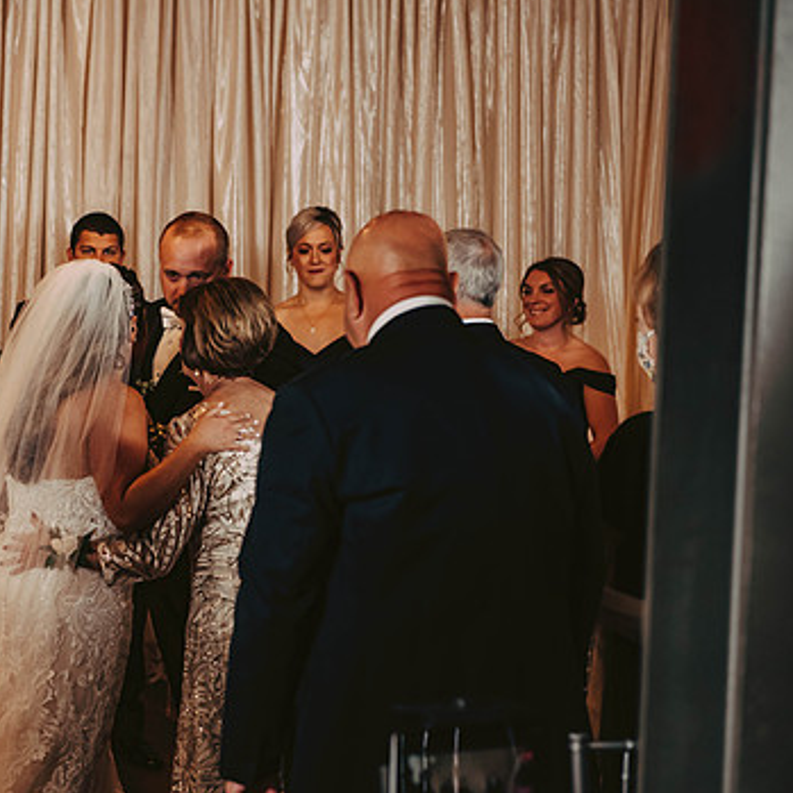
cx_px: 152
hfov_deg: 17.4
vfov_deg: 17.6
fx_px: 2566
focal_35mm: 99
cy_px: 421
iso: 2000
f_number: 3.2
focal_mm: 70
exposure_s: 1/250
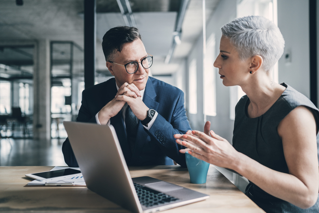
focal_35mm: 35
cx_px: 160
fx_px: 310
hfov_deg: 54.4
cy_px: 106
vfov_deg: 37.9
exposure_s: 1/250
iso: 640
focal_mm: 35
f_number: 2
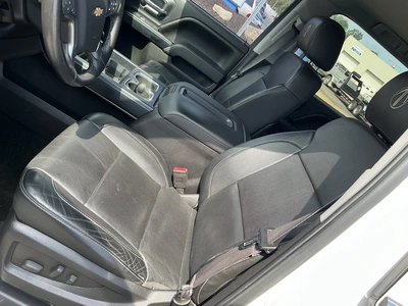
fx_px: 330
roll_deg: -40.3
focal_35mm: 28
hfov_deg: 63.4
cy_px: 153
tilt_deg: -23.9
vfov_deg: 49.7
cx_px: 204
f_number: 1.8
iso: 20
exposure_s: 1/131
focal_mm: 3
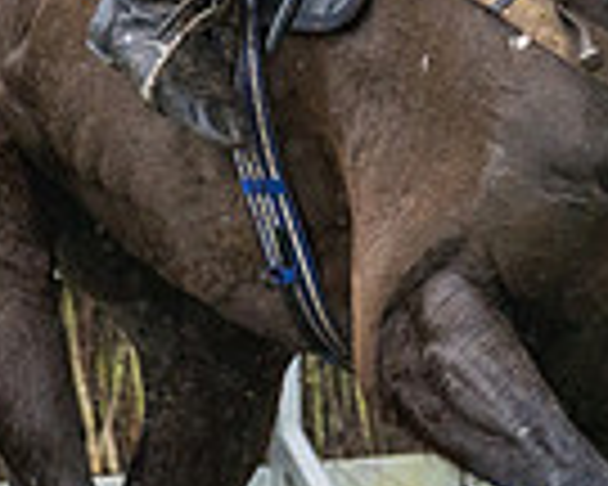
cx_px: 151
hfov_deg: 2.7
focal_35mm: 728
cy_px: -55
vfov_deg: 2.1
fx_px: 13100
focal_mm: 135
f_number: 4
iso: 1600
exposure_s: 1/1250
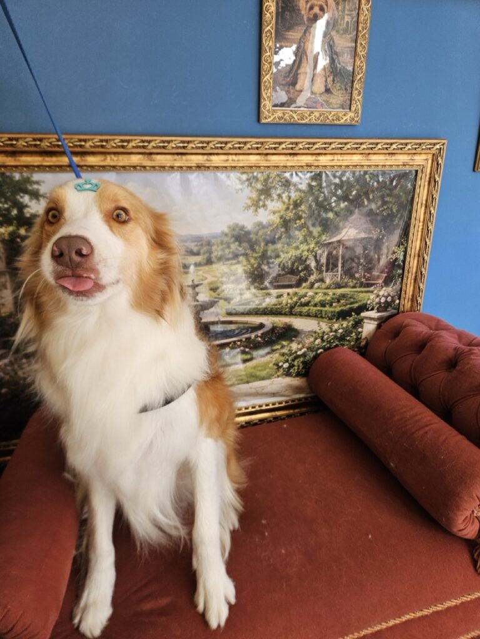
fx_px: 425
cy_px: 320
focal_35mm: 23
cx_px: 240
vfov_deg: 73.9
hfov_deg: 58.9
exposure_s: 1/359
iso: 80
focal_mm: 5.4
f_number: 1.8
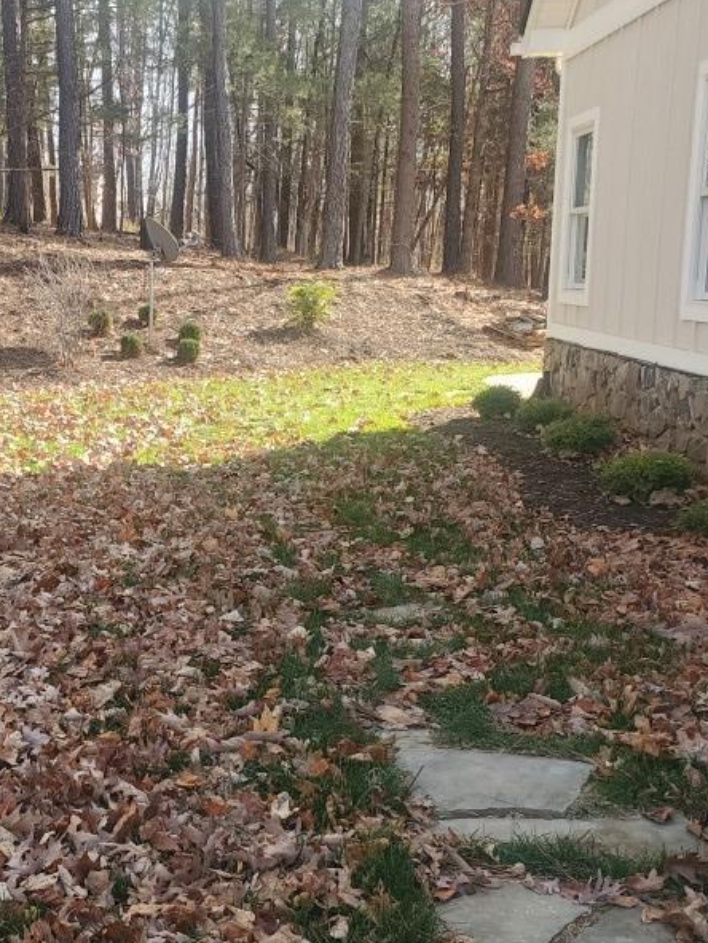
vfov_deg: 41.9
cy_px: 565
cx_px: 142
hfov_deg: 31.4
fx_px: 1227
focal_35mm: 45
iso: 50
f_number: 2.4
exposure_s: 1/220
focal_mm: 4.3
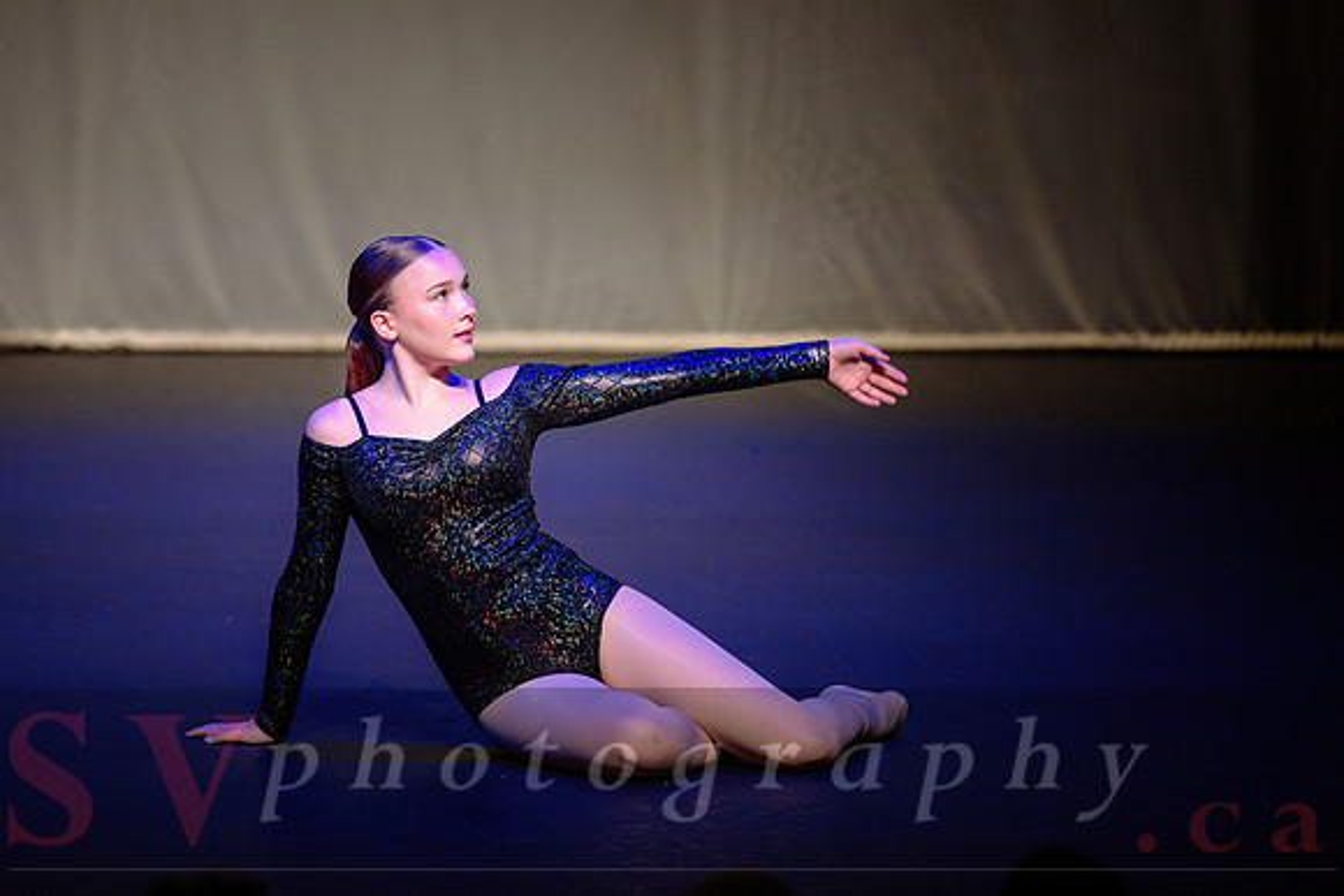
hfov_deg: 7.9
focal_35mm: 262
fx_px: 9789
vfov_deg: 5.2
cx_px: 471
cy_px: 315
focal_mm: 200
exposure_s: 1/250
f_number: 2.8
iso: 1250
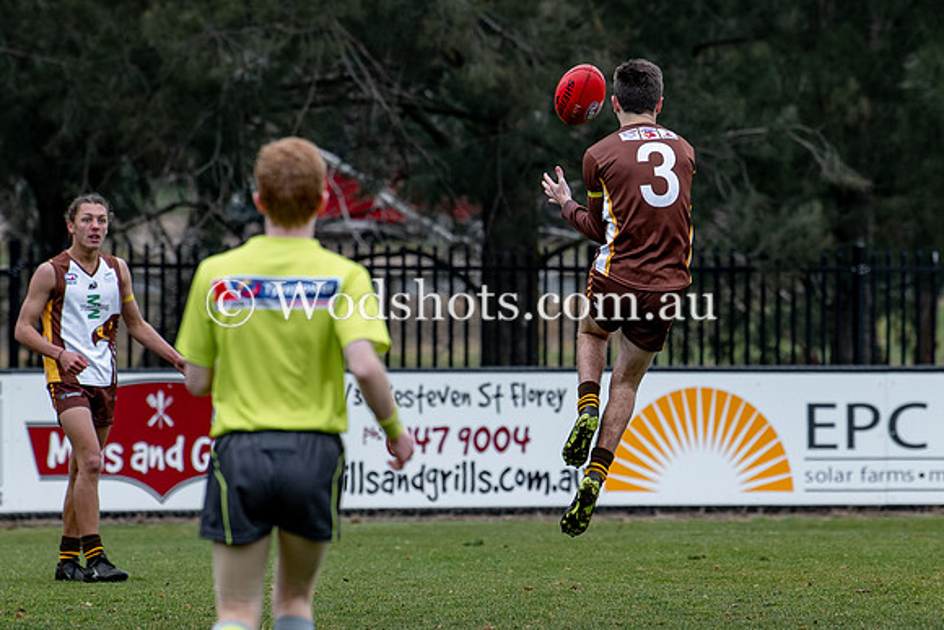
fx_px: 14872
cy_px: 330
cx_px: 656
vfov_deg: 2.4
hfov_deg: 3.6
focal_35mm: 567
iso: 280
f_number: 4
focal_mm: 200
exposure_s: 1/800
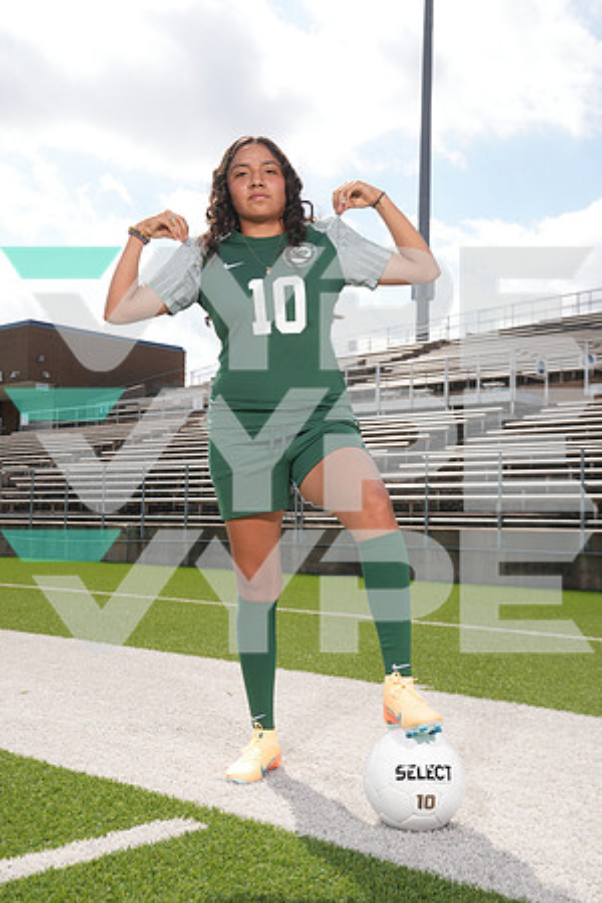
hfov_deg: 31.9
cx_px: 301
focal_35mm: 42
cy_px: 452
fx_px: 1053
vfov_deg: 46.4
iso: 125
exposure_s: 1/200
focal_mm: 42
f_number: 9
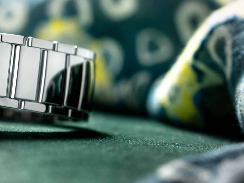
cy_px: 43
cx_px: -44
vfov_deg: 7.2
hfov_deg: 9.4
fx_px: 1459
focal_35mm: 207
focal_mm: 85
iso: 100
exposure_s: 1/40
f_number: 6.7
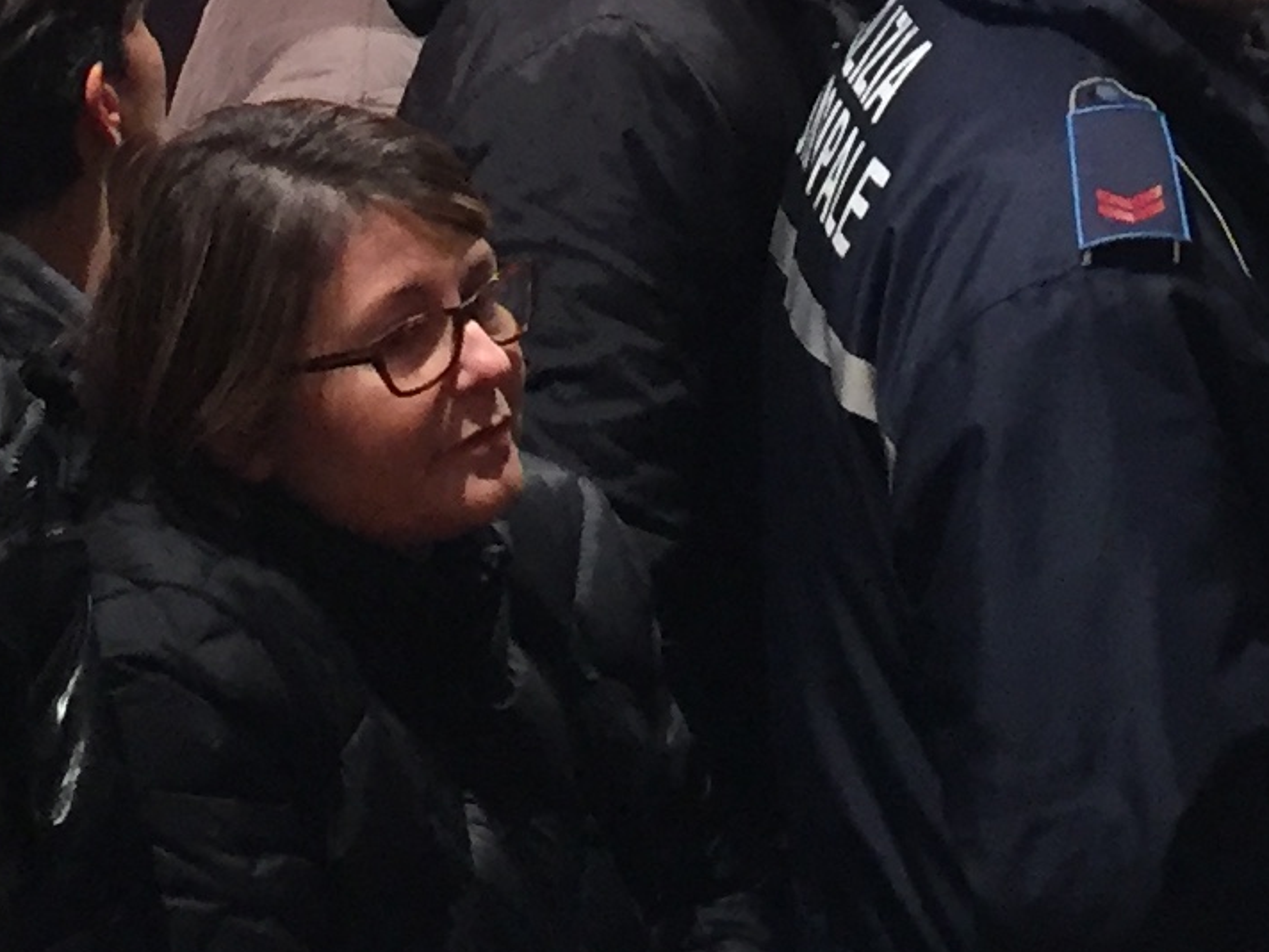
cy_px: -920
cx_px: 921
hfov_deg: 14.8
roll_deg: -2.3
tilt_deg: +0.6
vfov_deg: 10.3
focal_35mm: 133
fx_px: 4876
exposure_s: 1/33
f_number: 2.2
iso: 160
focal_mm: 4.15
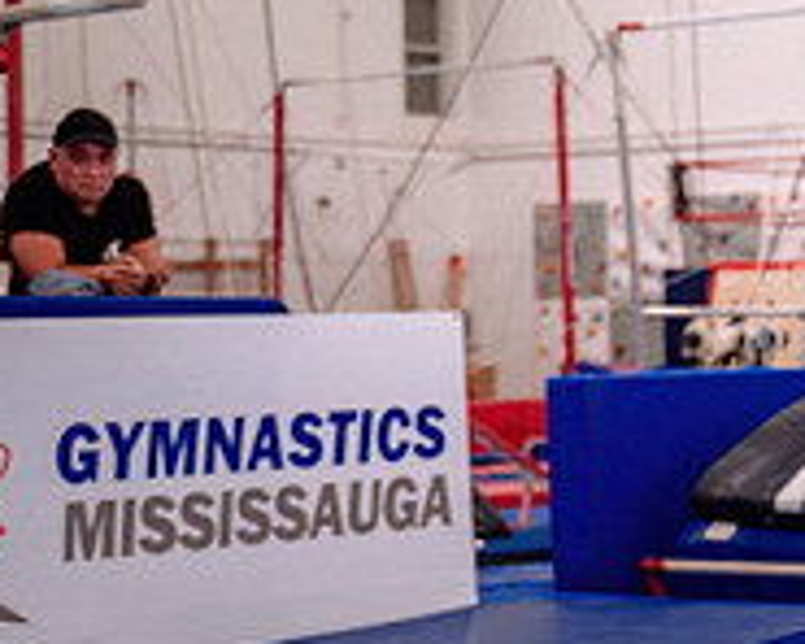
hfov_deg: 14.9
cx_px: 894
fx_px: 3002
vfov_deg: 12.2
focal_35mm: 126
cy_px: 329
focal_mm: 37
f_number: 2.8
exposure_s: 1/1000
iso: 1600
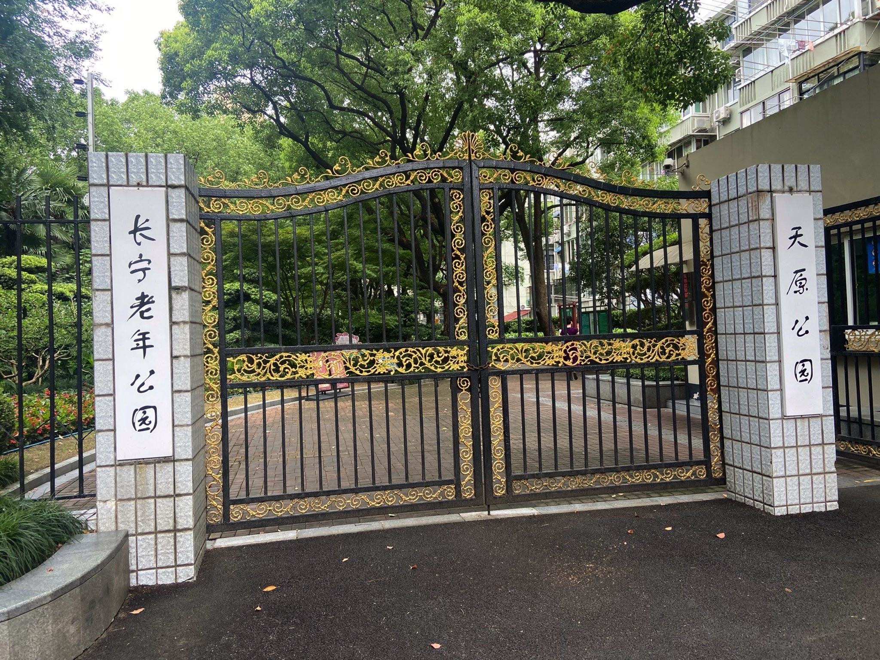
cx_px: 440
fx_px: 661
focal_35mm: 26
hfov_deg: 67.3
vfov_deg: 53.1
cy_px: 330
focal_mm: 4.25
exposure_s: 1/222
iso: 32
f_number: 1.8
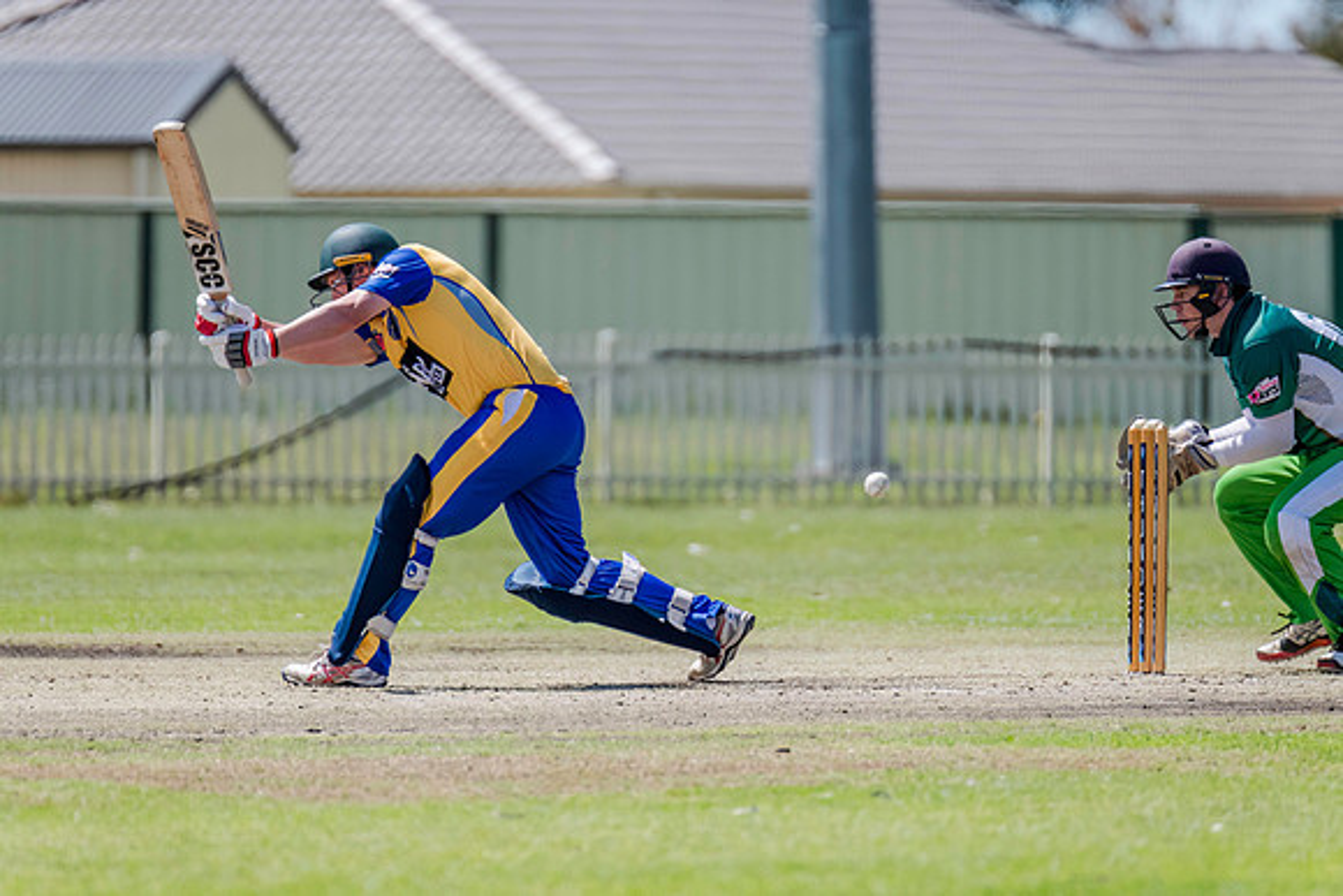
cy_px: 449
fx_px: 22978
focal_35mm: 616
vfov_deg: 2.2
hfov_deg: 3.3
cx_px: 656
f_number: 6.3
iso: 800
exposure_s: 1/2500
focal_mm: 600
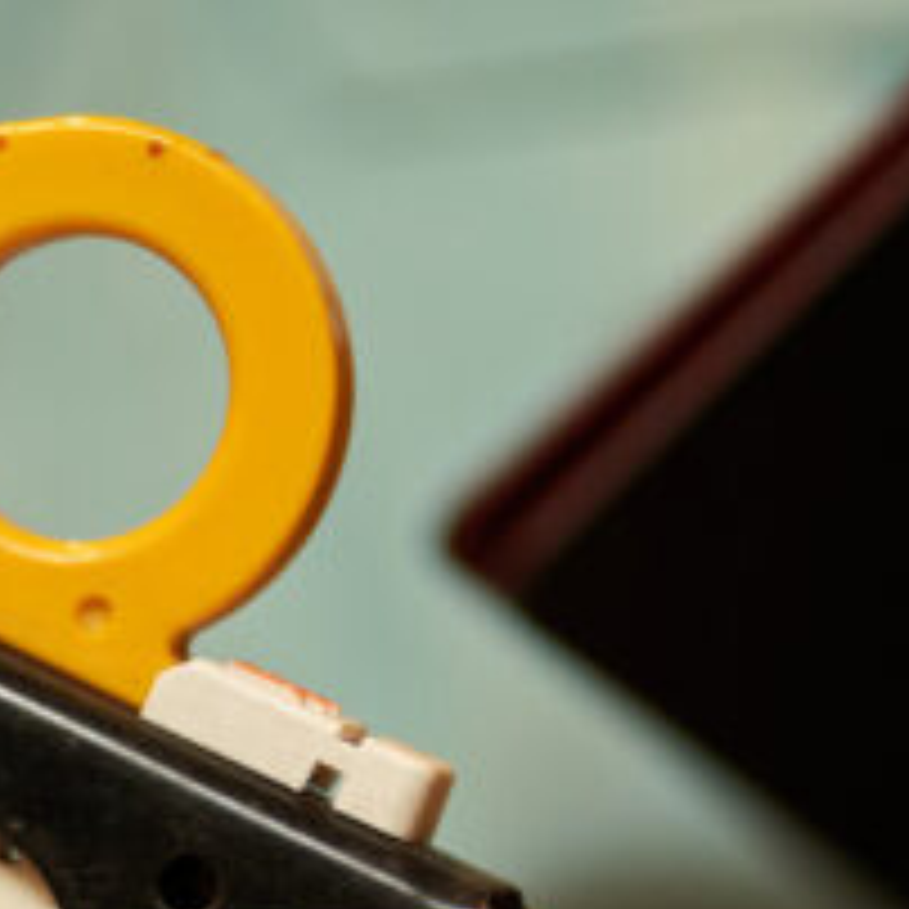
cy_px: 1388
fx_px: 10903
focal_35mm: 367
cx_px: -198
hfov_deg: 4.8
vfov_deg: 4.7
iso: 400
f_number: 1.8
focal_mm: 85
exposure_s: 1/100
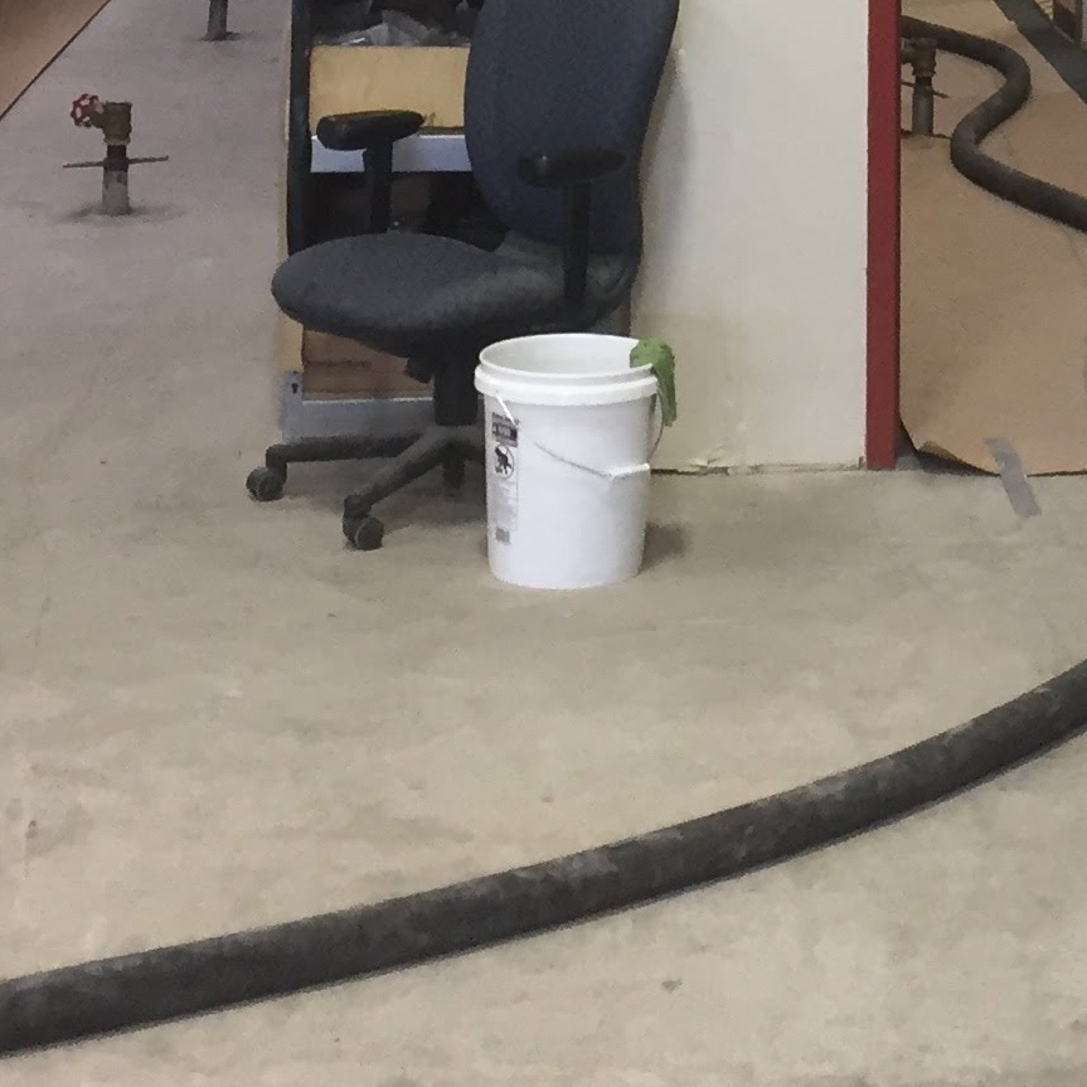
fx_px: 3446
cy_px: -480
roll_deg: -0.4
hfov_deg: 17.7
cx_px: 959
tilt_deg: +2.7
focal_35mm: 97
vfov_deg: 16.5
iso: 40
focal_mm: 4.15
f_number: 2.2
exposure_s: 1/30
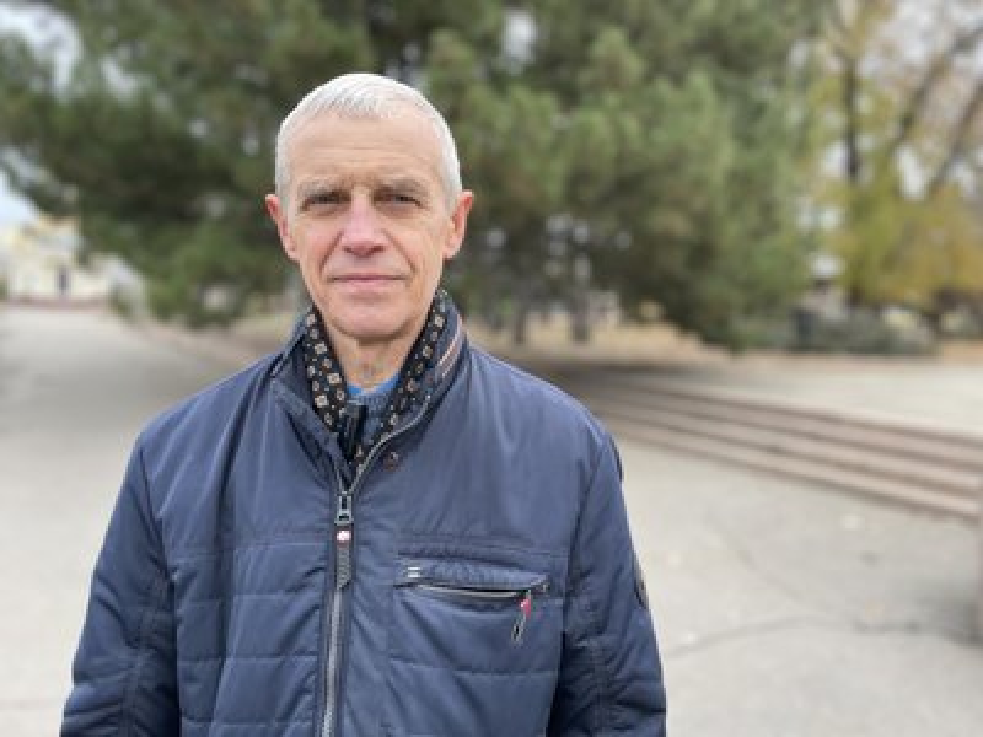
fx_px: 738
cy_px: 368
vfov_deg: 53.1
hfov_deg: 67.3
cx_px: 492
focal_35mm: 26
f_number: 1.6
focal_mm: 4.2
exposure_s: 1/344
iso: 50
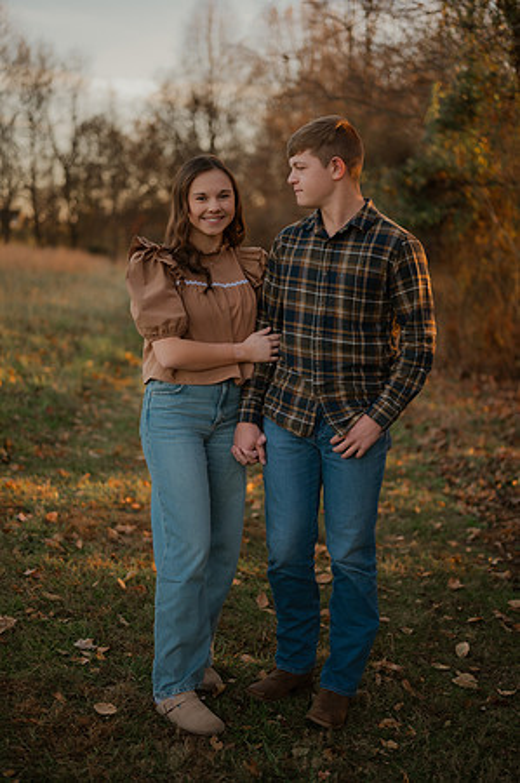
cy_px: 392
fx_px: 1086
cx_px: 260
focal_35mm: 50
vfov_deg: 39.6
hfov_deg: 26.9
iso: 100
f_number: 1.8
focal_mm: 50
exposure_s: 1/250
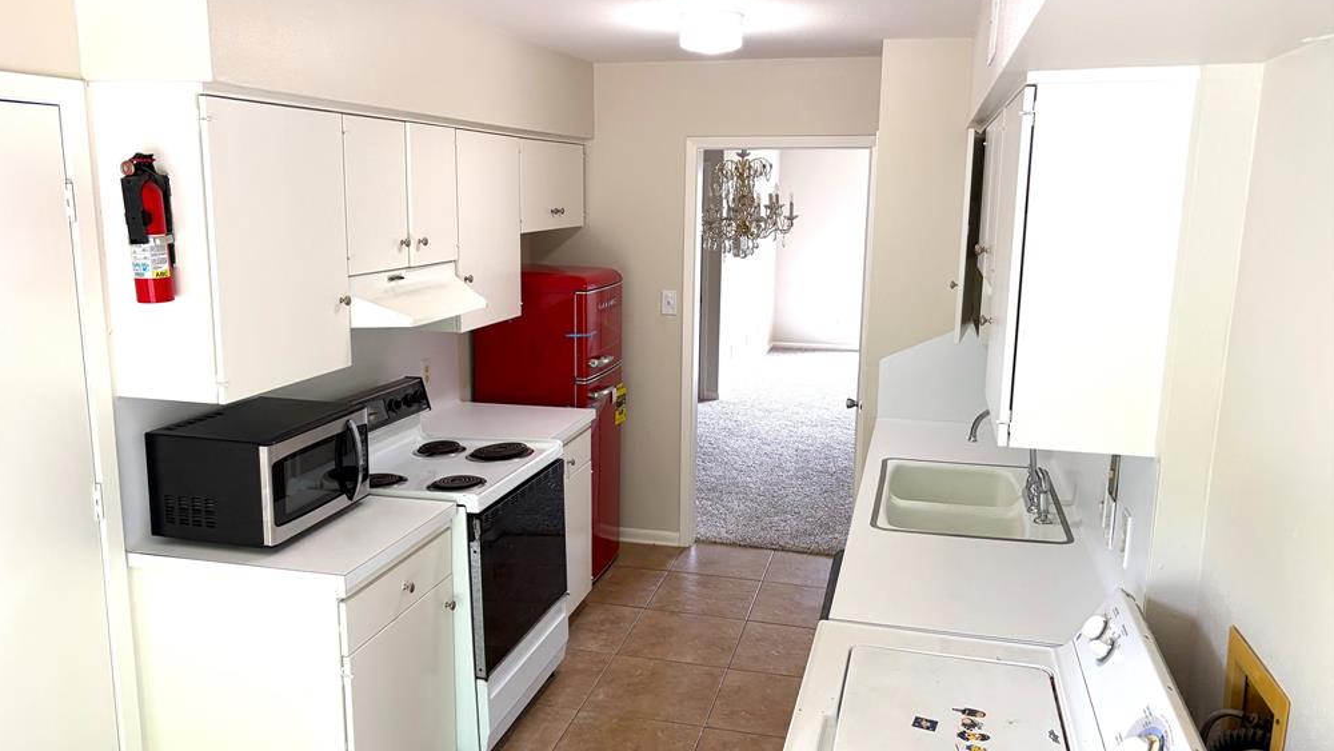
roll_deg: -0.6
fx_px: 1026
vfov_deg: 40.2
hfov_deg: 66.0
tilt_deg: -9.8
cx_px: 655
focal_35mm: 29
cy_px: 388
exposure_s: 1/120
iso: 100
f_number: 1.6
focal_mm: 5.96
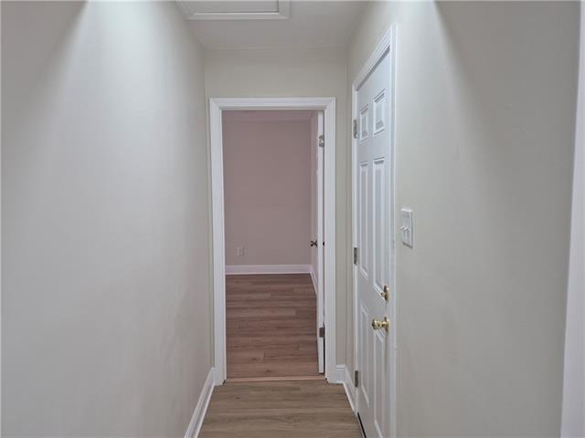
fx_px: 389
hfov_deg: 73.9
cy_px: 219
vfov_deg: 58.9
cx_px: 292
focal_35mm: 23
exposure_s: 1/120
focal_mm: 5.4
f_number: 1.8
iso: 160
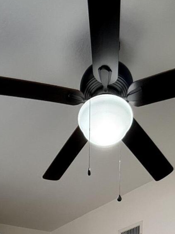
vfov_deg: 23.3
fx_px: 337
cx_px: 75
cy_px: 406
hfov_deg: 29.1
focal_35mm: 50
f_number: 2.2
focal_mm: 2.22
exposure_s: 1/120
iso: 80
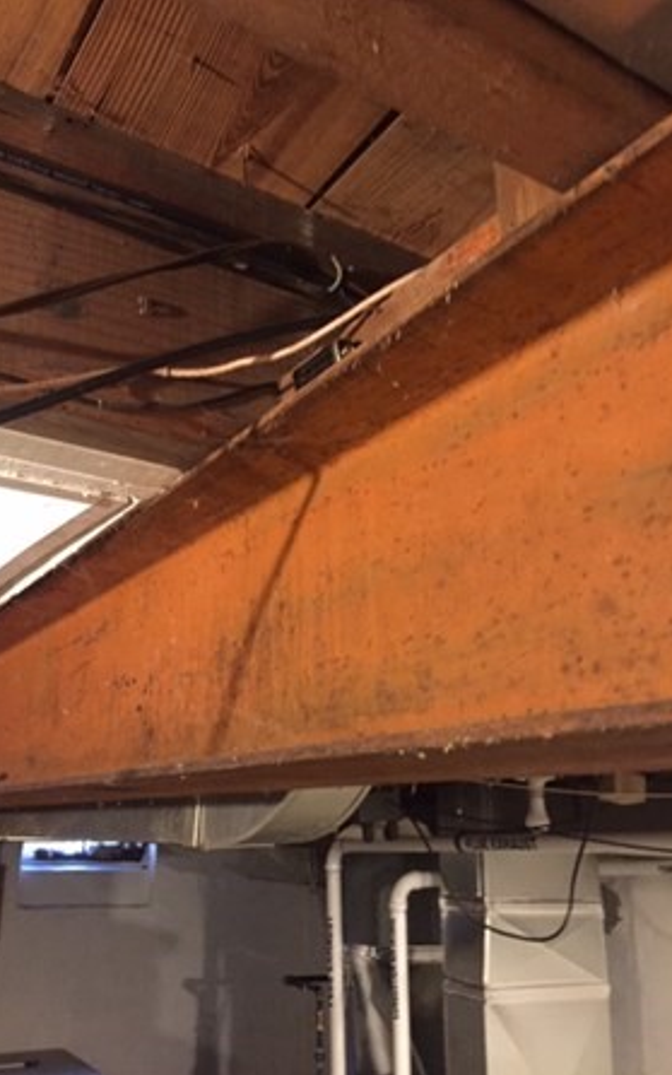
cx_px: 277
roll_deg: -2.4
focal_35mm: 31
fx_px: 908
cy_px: 538
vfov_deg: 61.2
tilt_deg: +19.5
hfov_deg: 40.5
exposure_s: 1/15
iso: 500
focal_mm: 4.15
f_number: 2.2
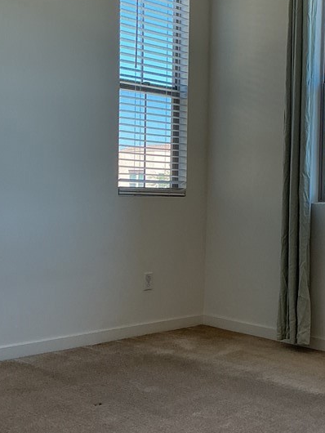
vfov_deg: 34.3
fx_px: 700
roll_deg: -1.3
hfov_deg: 25.7
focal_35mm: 56
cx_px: 252
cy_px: 197
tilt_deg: -1.6
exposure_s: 1/120
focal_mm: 3
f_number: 1.8
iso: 32
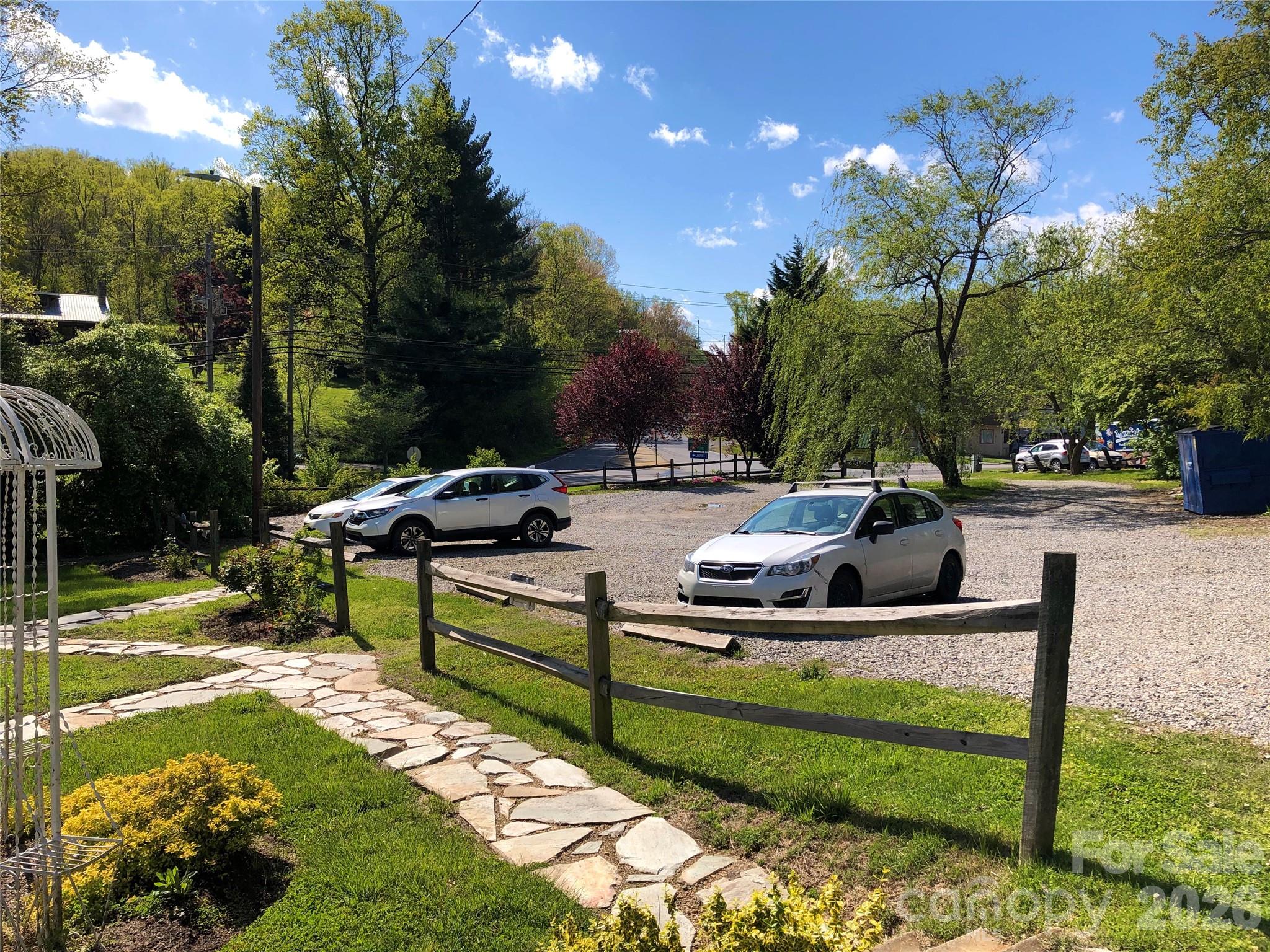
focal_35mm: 28
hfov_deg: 63.4
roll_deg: -1.3
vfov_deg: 49.7
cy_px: 476
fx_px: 1027
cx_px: 635
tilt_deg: -3.8
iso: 20
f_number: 1.8
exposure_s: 1/1919
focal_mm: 3.99
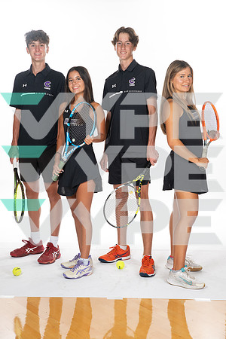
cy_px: 170
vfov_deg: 31.0
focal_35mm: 65
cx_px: 113
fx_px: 612
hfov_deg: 20.9
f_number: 7.1
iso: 800
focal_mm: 65
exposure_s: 1/320
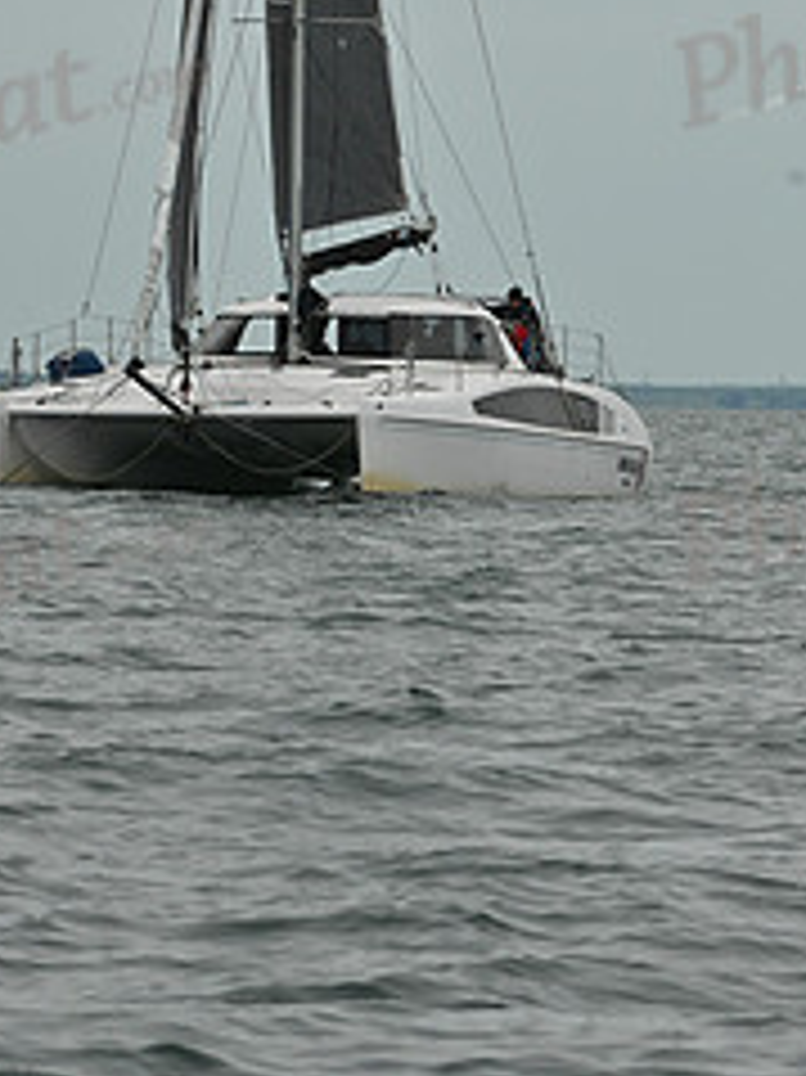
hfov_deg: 3.6
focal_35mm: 408
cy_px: -158
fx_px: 12678
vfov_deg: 4.8
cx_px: 444
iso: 320
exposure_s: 1/1250
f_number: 10
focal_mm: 175
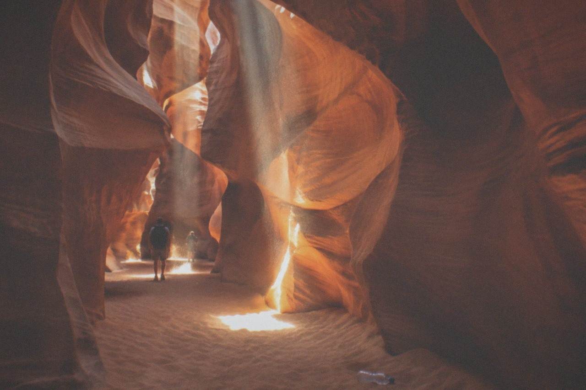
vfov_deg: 37.8
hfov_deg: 54.4
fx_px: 570
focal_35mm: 35
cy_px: 195
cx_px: 293
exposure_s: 1/400
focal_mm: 35
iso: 200
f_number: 5.6
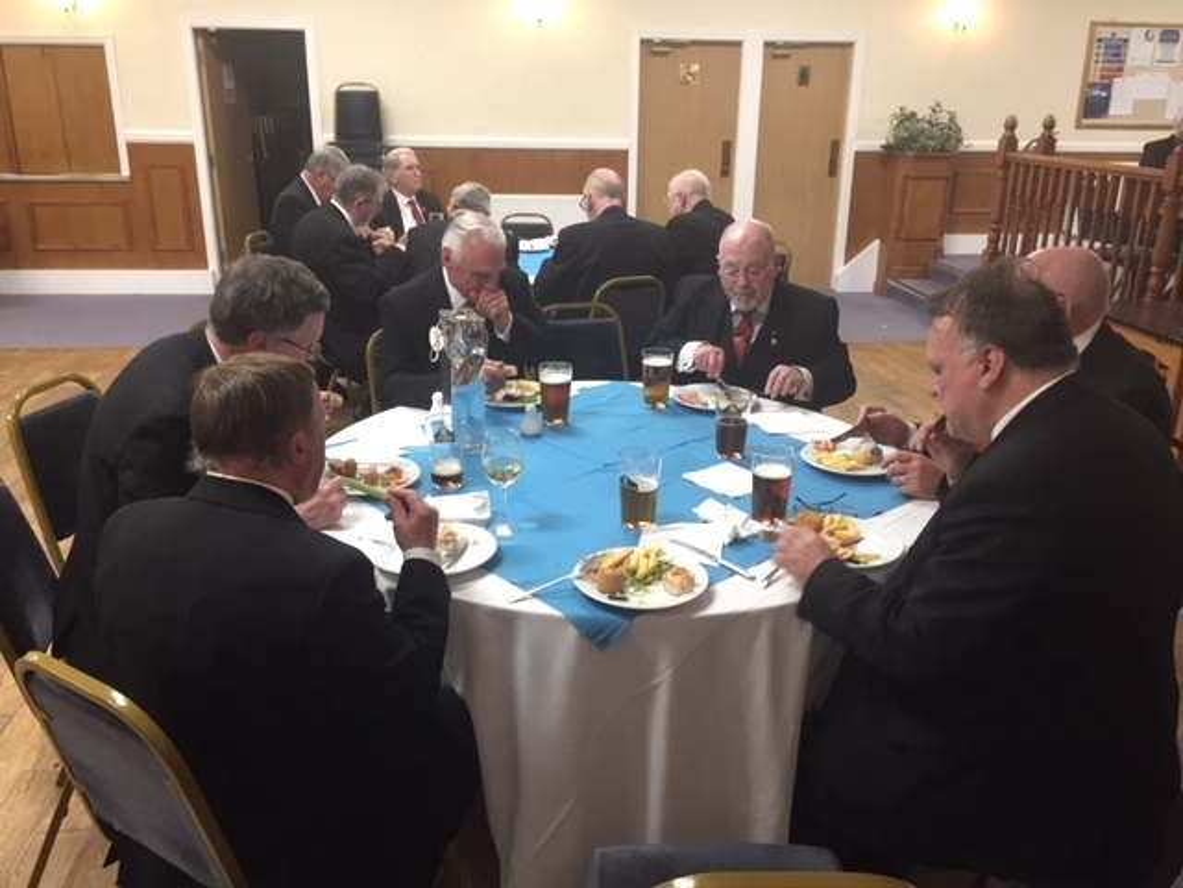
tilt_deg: -18.6
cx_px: 592
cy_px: 444
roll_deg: -1.8
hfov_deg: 61.7
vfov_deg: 48.2
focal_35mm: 29
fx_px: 991
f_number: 2.2
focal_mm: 4.15
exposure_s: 1/33
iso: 100
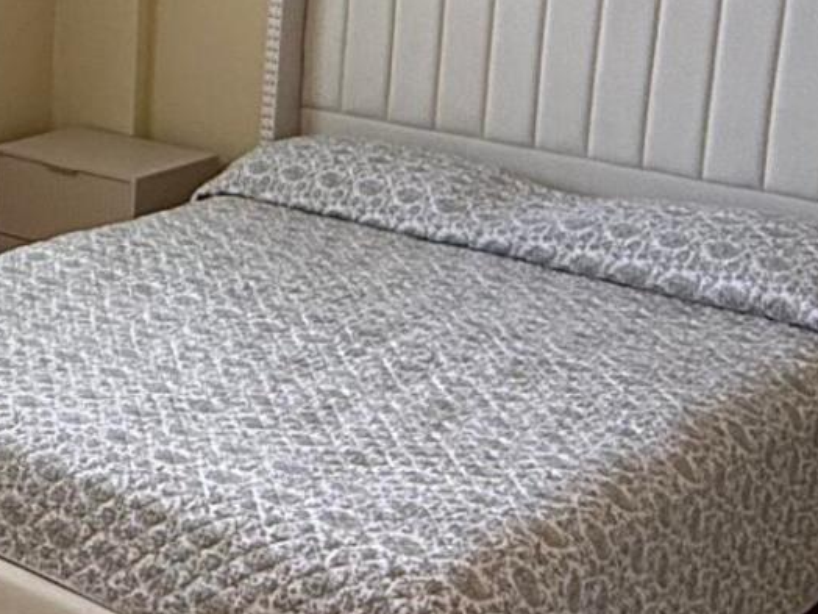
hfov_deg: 23.2
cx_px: -170
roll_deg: +0.3
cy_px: 58
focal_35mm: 77
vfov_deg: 18.8
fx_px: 1820
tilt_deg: -9.4
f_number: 2.2
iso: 64
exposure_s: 1/120
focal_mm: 2.22
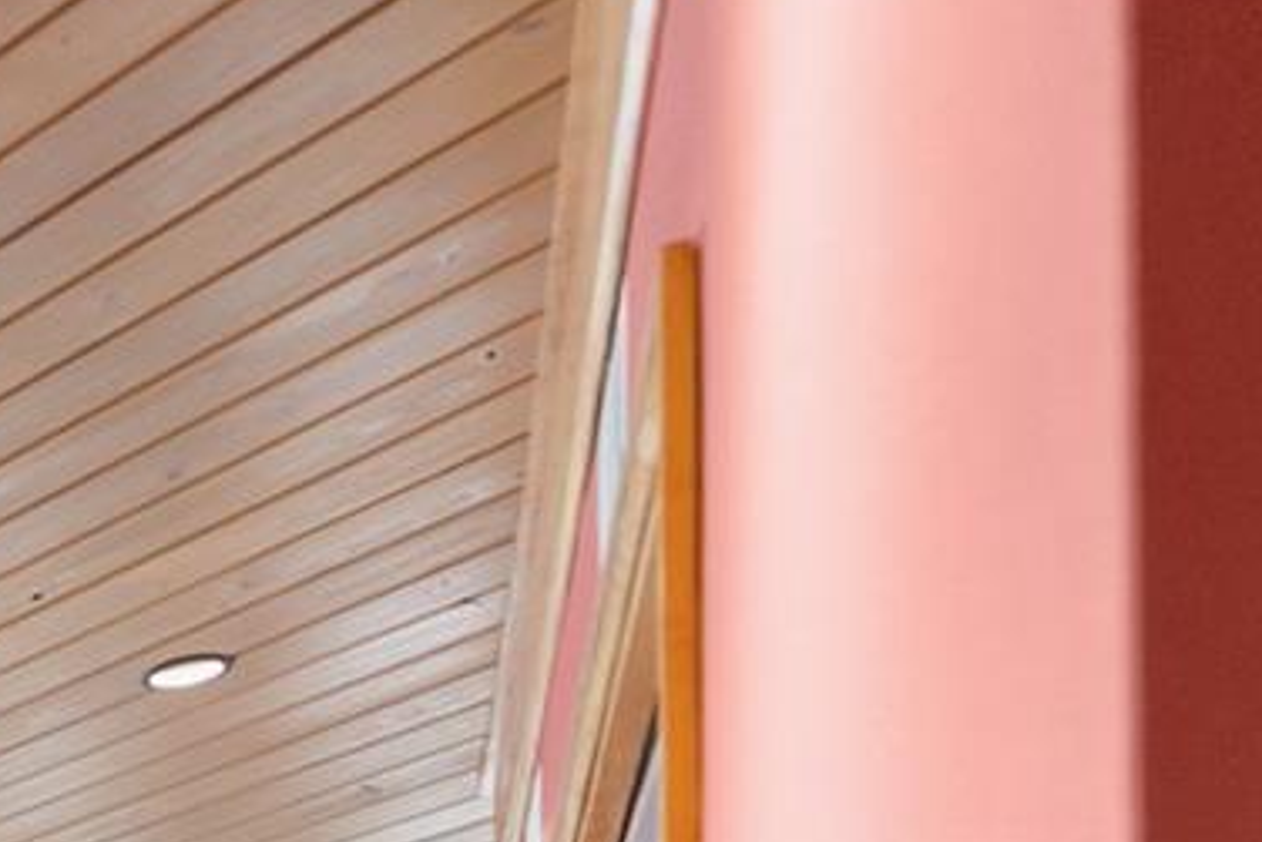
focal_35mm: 68
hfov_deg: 17.8
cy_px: 1744
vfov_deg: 15.5
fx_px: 2385
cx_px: -1390
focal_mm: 16
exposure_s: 1/125
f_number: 2.8
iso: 1600
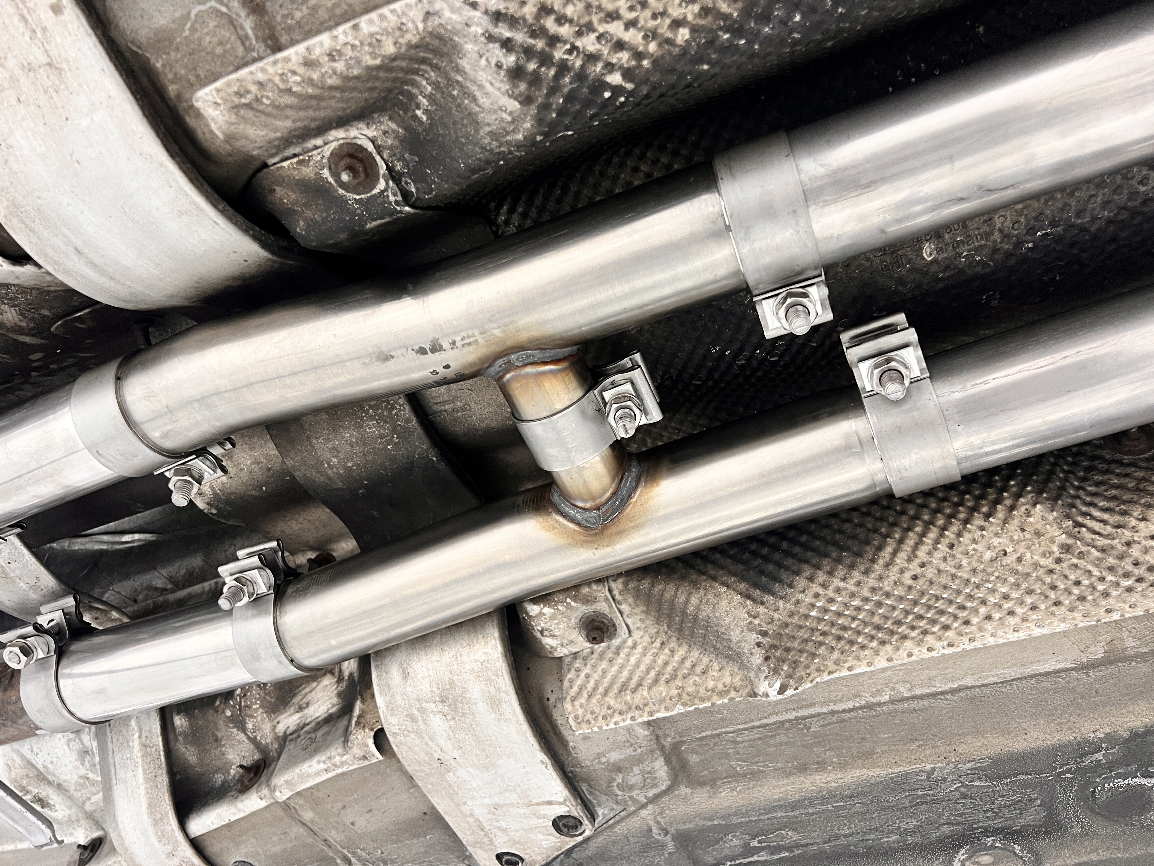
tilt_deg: +58.6
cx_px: 577
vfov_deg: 53.1
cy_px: 433
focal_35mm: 26
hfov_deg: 67.3
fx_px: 867
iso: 200
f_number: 1.5
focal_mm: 5.7
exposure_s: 1/50
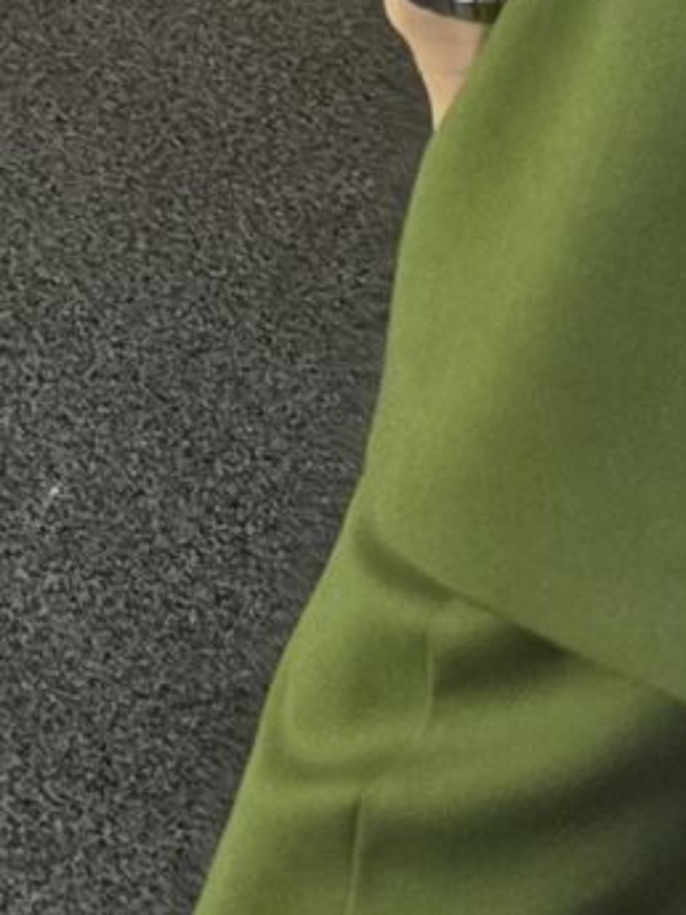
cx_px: -340
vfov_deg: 9.6
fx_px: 4518
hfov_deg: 8.5
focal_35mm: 171
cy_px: -1593
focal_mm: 6.3
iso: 200
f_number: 1.7
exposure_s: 1/100
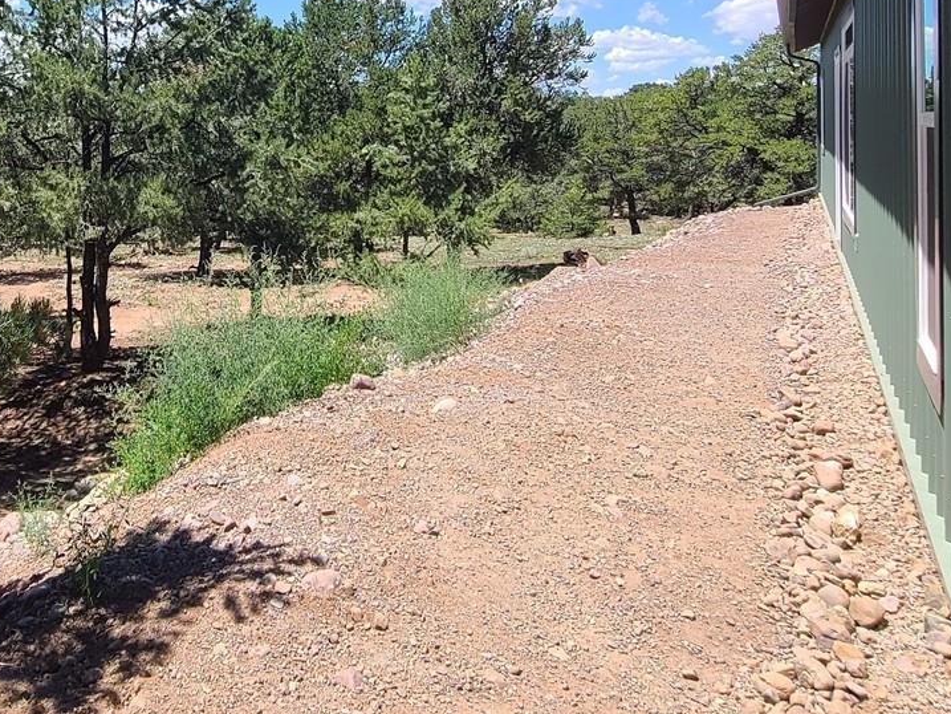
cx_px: 235
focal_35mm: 29
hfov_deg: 58.4
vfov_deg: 44.7
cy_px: 98
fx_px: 797
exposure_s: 1/1307
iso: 64
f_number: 2.2
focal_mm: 2.2
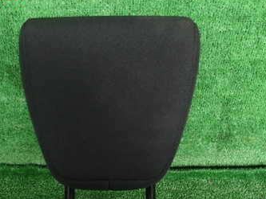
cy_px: 163
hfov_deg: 41.9
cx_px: 112
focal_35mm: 45
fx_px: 346
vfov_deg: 31.3
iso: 100
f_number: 2
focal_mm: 4.5
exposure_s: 1/60
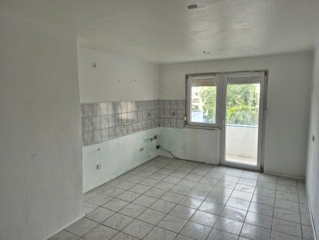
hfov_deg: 73.9
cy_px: 120
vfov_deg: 58.9
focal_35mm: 23
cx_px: 160
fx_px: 212
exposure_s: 1/180
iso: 40
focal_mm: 5.4
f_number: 1.8
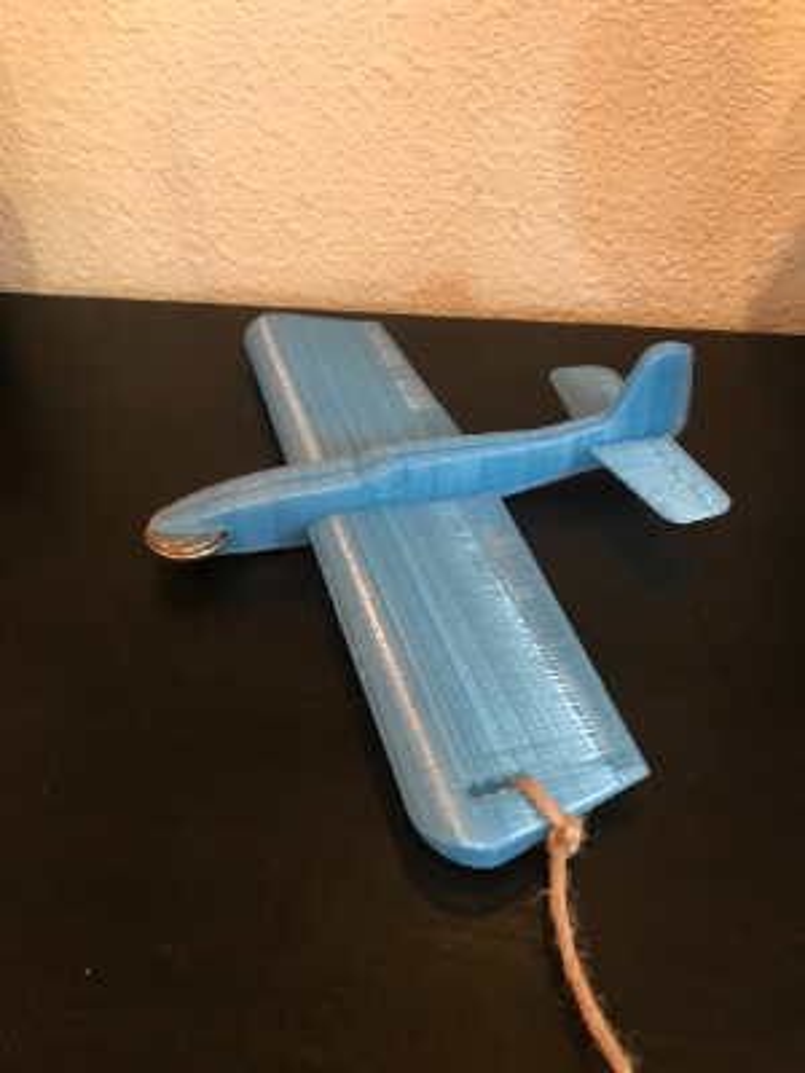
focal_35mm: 28
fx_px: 868
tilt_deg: -40.7
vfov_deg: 63.4
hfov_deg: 49.7
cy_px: 536
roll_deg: +0.5
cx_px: 402
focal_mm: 3.99
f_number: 1.8
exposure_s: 1/5
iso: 100
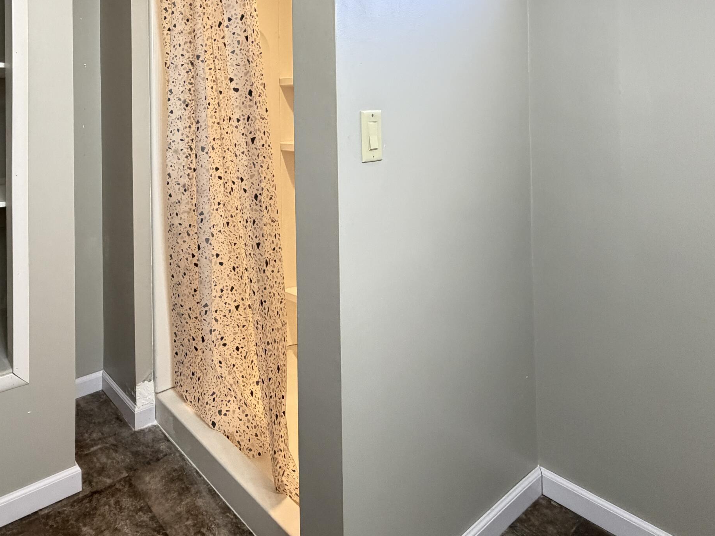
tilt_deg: +0.7
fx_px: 475
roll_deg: +0.7
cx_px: 185
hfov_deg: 69.4
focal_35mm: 23
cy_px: 113
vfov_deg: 55.1
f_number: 2.2
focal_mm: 2.22
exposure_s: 1/60
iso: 640
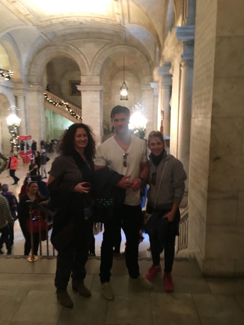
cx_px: 122
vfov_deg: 61.6
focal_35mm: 29
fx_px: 272
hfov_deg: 48.2
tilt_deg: -9.9
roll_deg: +2.2
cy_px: 162
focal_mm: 4.15
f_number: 2.2
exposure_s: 1/15
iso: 200
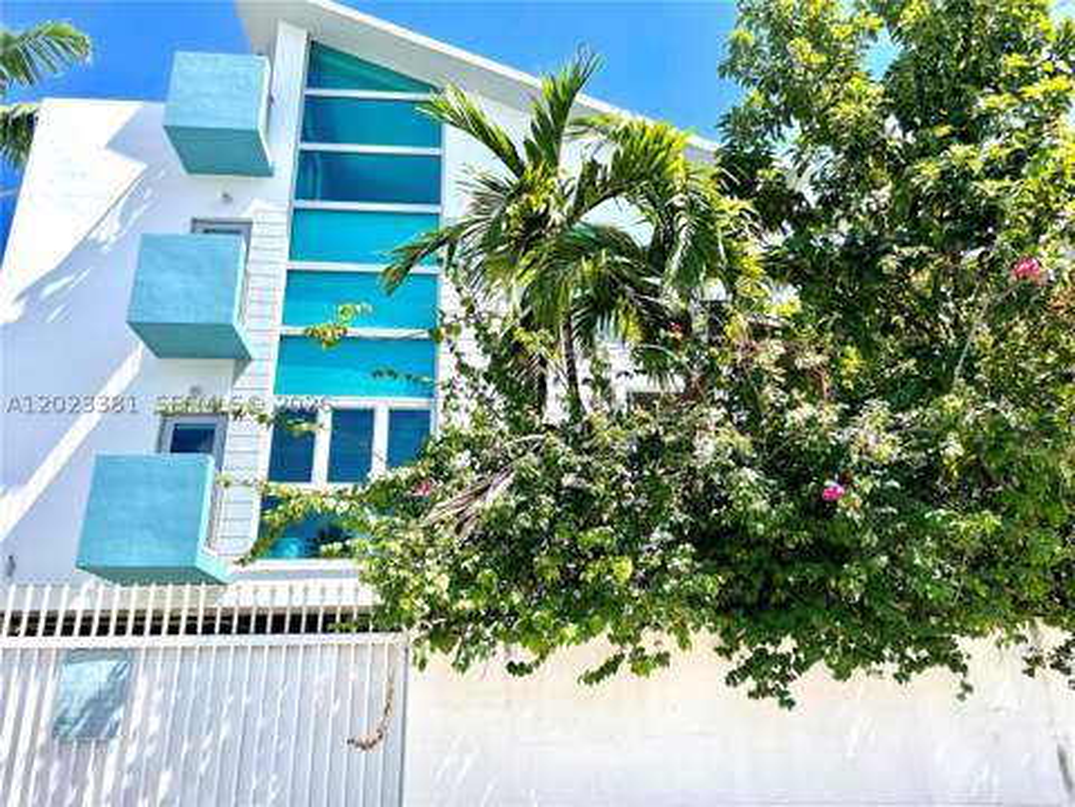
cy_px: 404
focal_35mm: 26
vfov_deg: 53.1
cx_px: 538
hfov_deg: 67.3
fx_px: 807
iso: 32
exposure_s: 1/2053
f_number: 1.6
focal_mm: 4.2
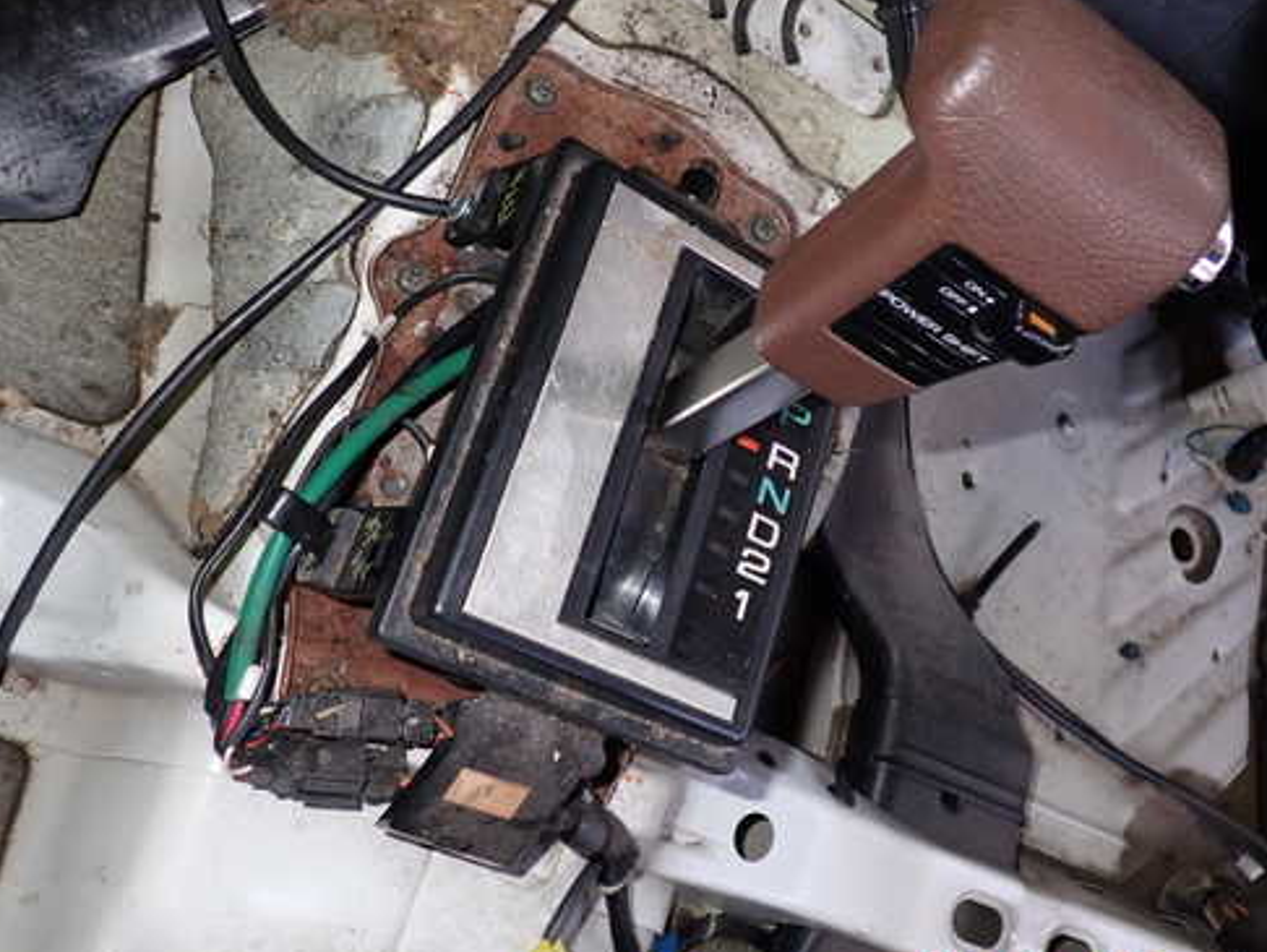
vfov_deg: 38.7
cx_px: 738
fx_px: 1355
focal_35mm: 37
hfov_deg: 49.9
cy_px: 430
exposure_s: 1/30
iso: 200
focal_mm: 5.4
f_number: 6.3
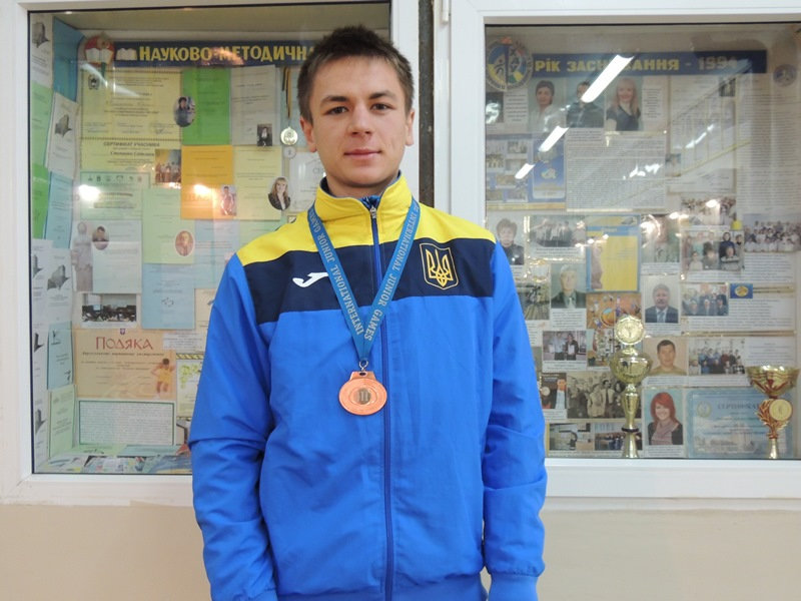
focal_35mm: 33
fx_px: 764
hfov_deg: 55.4
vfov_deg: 42.9
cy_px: 300
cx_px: 400
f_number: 3.2
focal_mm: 5.8
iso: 500
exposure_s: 1/13
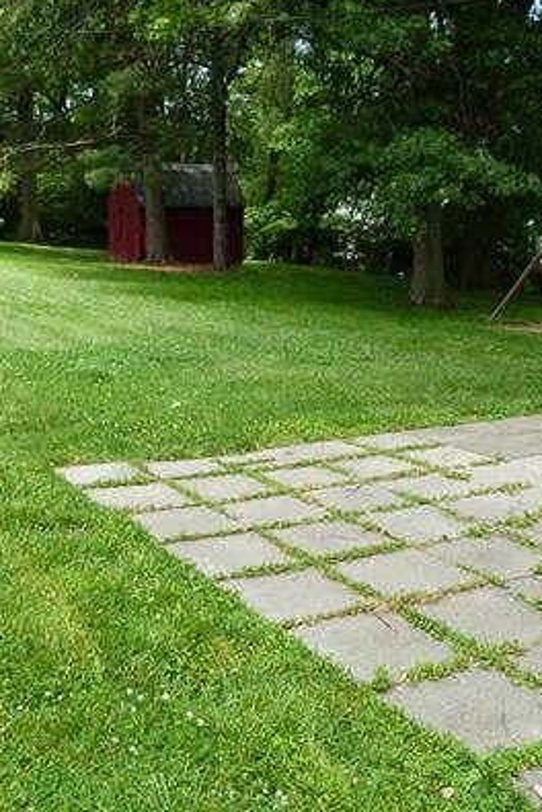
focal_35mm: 42
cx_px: 261
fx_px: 948
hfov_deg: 31.9
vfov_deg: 46.3
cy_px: 369
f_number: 4
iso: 100
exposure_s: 1/200
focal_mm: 4.5
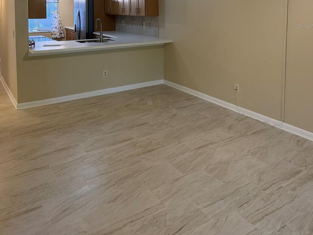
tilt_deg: -4.0
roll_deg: +0.0
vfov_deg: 40.0
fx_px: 298
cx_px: 161
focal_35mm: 33
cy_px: 26
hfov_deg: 55.3
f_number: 1.78
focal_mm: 6.76
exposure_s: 1/120
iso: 200
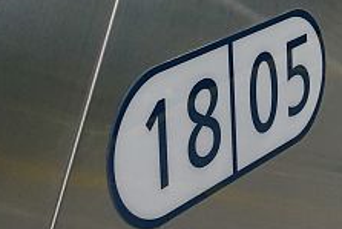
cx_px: 485
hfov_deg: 14.9
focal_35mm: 129
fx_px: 1226
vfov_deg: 10.0
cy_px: -209
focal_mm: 8.8
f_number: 2.8
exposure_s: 1/200
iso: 400
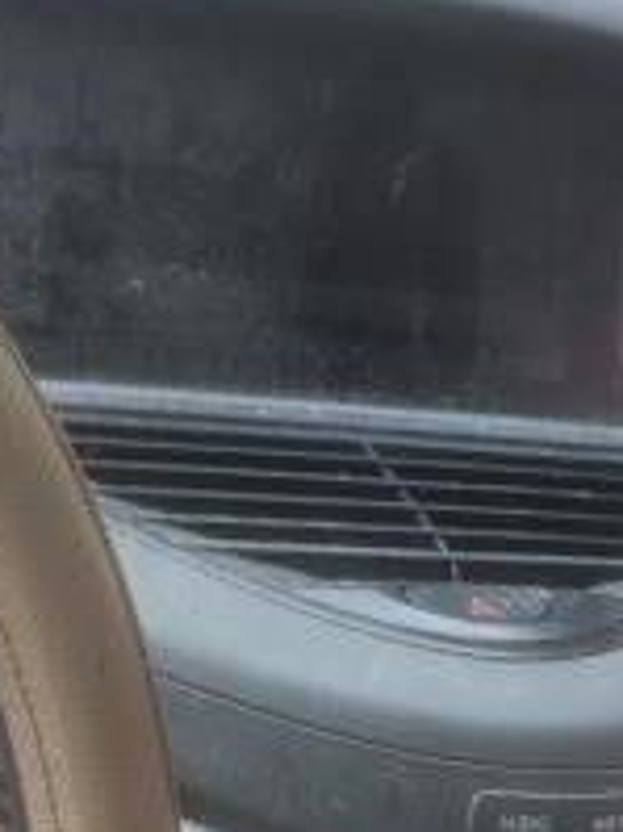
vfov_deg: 15.9
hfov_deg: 12.7
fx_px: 2787
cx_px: 544
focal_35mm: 116
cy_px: 1150
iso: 44
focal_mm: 6.81
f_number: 1.85
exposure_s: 1/64.9
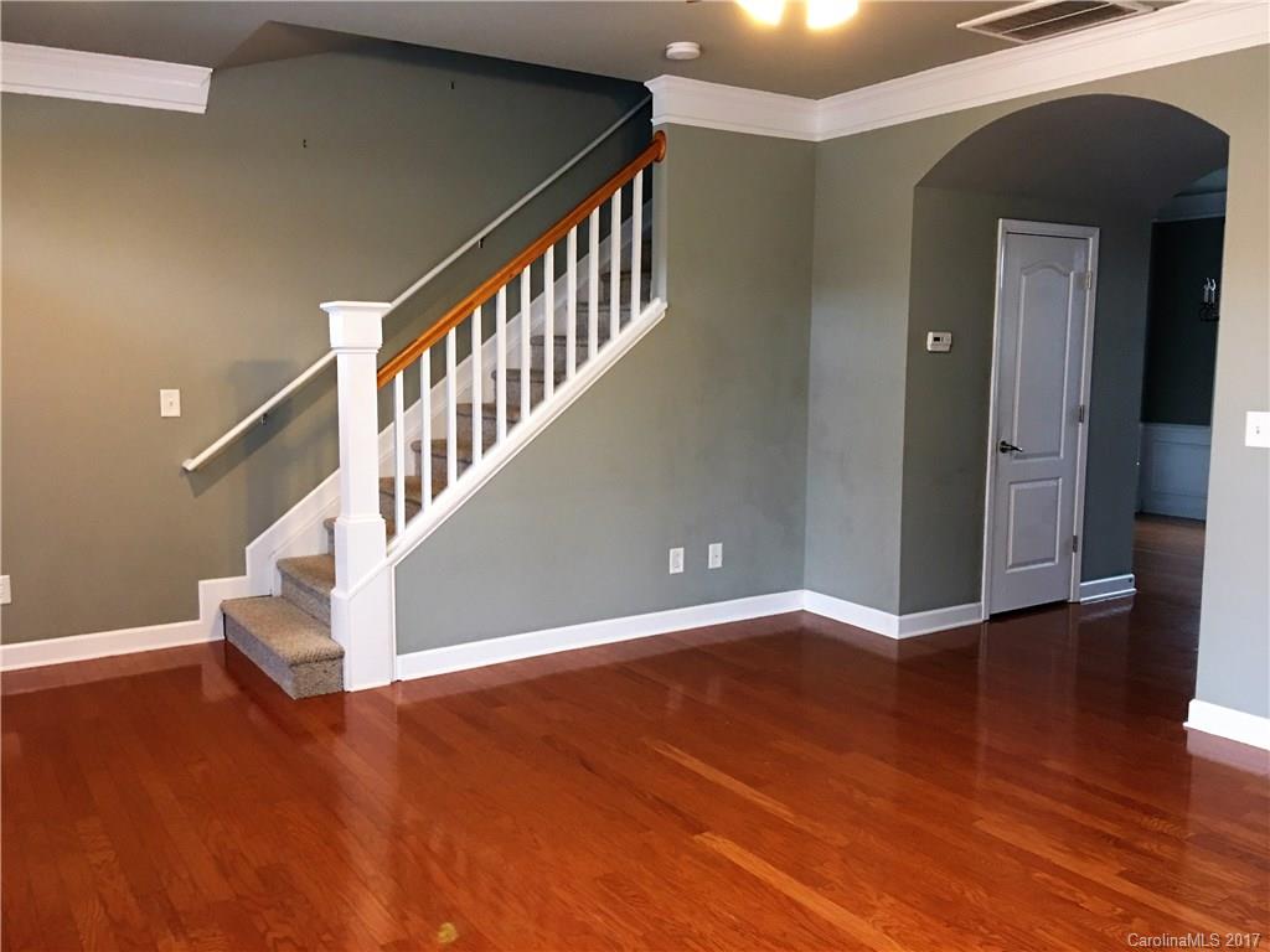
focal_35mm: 29
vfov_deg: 48.2
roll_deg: +0.0
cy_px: 476
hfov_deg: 61.7
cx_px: 635
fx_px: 1064
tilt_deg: -4.9
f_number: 2.2
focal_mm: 4.15
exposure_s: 1/10
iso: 100
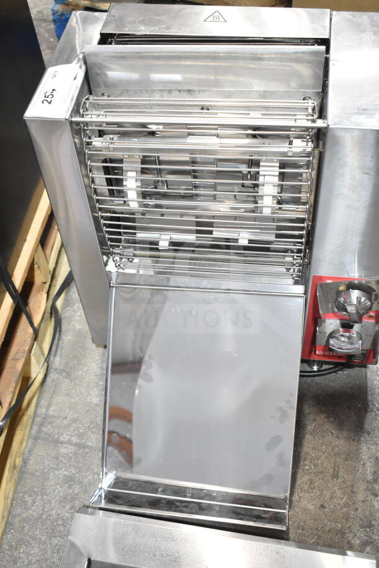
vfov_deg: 46.4
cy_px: 284
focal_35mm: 42
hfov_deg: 31.9
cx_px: 190
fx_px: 663
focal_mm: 28
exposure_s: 1/100
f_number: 5
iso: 1600
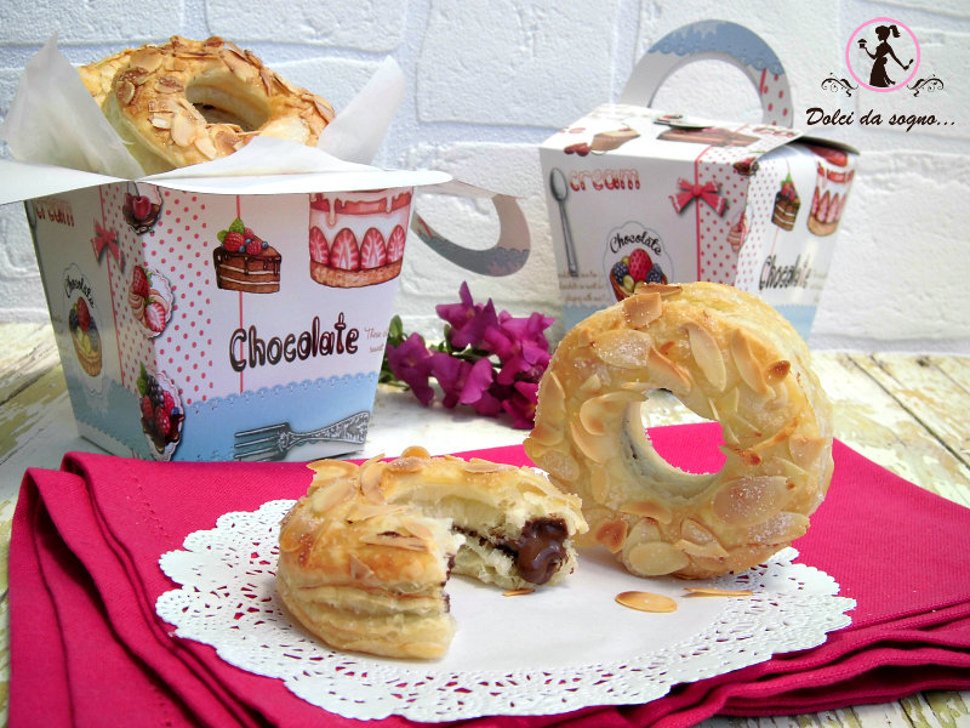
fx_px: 1317
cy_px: 364
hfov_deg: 40.4
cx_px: 485
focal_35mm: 47
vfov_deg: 30.9
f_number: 3.4
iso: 100
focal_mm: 8.3
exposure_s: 1/500
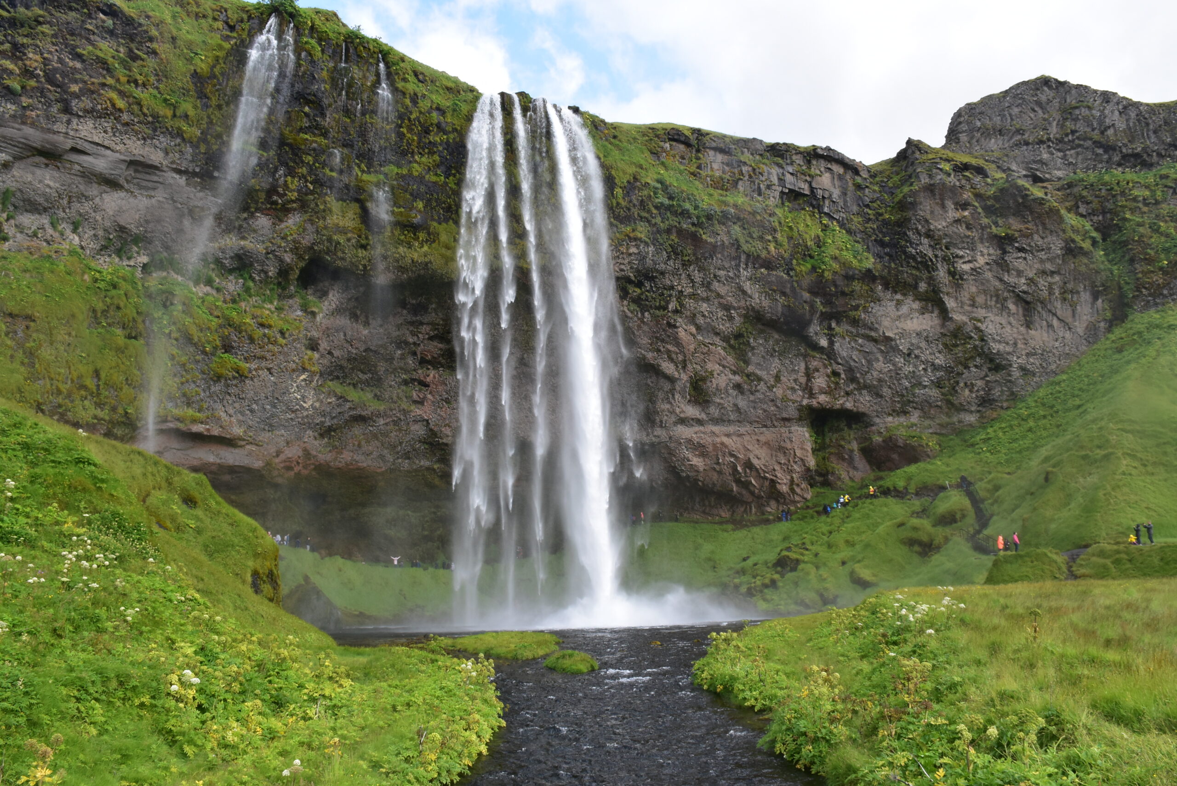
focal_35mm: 27
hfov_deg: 67.4
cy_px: 393
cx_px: 588
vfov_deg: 48.0
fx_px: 883
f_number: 10
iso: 400
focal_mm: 18
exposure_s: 1/200
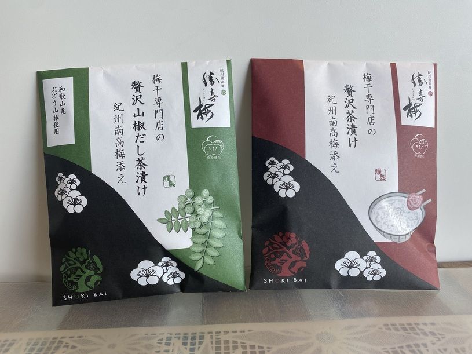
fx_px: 354
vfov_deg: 53.1
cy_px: 177
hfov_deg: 67.3
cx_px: 236
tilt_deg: -13.8
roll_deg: +1.6
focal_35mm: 26
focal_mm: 4.25
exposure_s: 1/126
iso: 32
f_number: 1.8
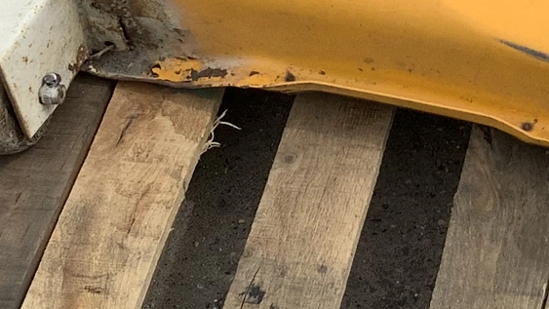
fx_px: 1747
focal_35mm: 120
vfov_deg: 9.9
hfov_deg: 17.2
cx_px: 624
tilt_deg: -47.9
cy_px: -124
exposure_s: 1/1131
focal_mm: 3.3
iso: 25
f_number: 2.4
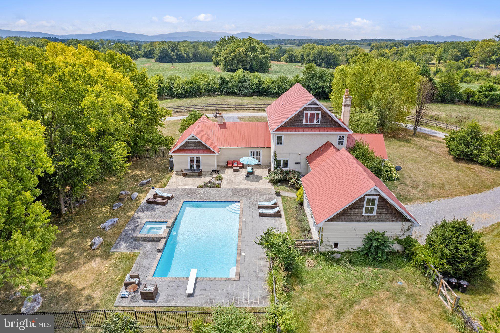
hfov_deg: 78.6
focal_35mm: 22
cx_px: 250
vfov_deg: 57.2
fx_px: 305
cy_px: 166
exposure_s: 1/2000
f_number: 2.8
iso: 100
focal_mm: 8.38
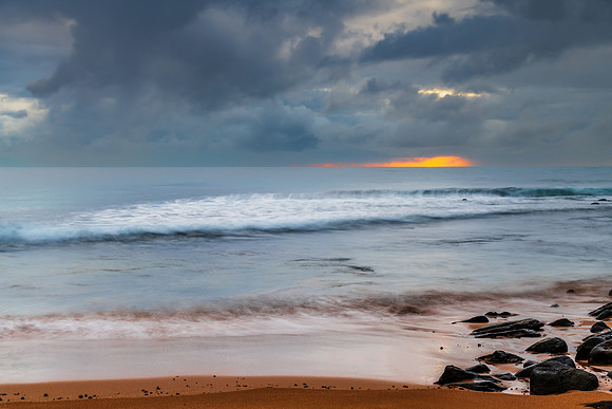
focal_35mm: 53
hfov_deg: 37.8
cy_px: 204
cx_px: 306
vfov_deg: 25.7
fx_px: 894
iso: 200
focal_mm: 52
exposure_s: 1.6
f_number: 8
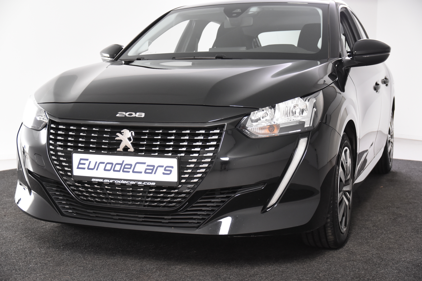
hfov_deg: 35.1
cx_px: 211
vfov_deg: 23.8
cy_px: 140
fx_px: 668
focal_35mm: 57
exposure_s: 1/80
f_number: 4.5
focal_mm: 38
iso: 1600
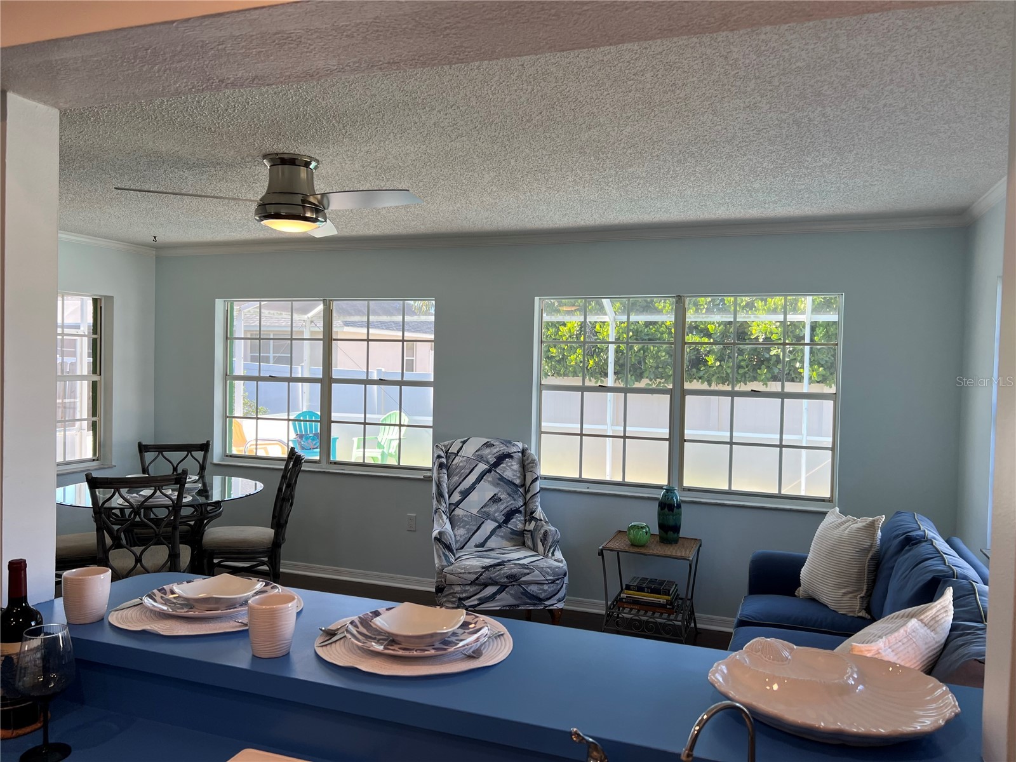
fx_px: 763
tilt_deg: -1.8
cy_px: 381
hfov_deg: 67.3
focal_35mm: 26
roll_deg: -0.9
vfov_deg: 53.1
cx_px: 508
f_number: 1.5
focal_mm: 5.7
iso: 40
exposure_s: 1/175
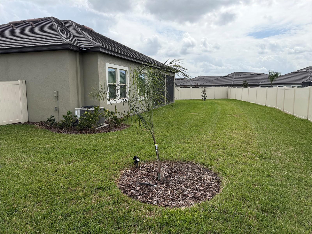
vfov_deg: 56.8
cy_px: 117
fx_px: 216
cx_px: 156
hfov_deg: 71.6
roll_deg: -0.2
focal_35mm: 24
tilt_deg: -7.4
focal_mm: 6.76
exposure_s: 1/4975
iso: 100
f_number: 1.78
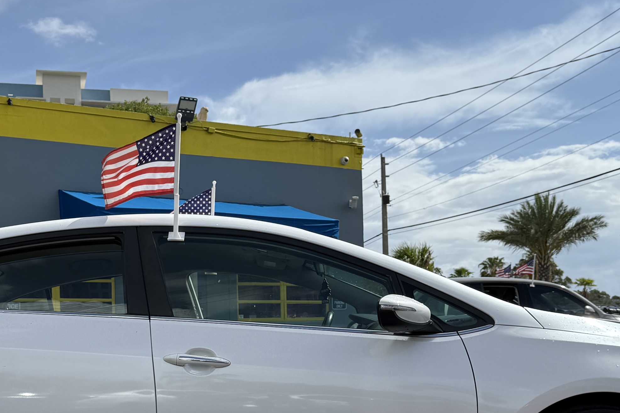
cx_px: 226
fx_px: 896
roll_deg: +0.8
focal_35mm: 52
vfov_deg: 25.4
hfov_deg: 37.9
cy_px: 346
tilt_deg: +0.6
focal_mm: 6.76
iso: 80
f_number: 1.78
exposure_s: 1/5714
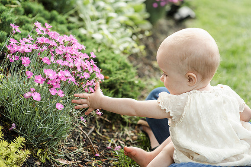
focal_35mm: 85
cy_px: 84
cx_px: 126
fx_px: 593
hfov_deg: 23.9
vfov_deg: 16.1
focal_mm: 85
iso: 800
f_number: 3.5
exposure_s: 1/1250
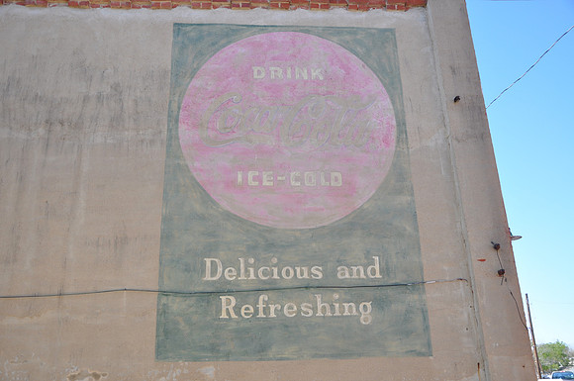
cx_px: 287
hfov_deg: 53.2
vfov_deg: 36.8
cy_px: 190
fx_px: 573
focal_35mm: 36
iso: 200
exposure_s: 1/160
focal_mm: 24
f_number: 6.3
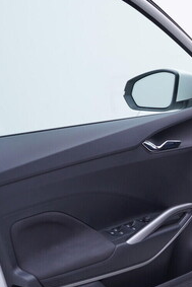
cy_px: 168
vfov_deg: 28.8
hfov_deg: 17.7
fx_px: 559
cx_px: 278
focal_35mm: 70
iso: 125
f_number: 3.2
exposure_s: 1/60
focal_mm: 24
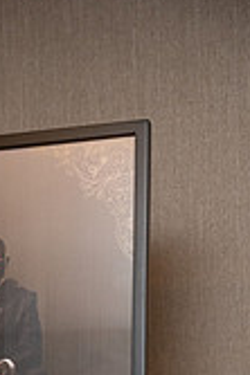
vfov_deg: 15.7
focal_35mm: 124
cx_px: -55
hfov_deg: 10.8
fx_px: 1294
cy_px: 490
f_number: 2.8
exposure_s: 1/200
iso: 4000
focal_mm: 46
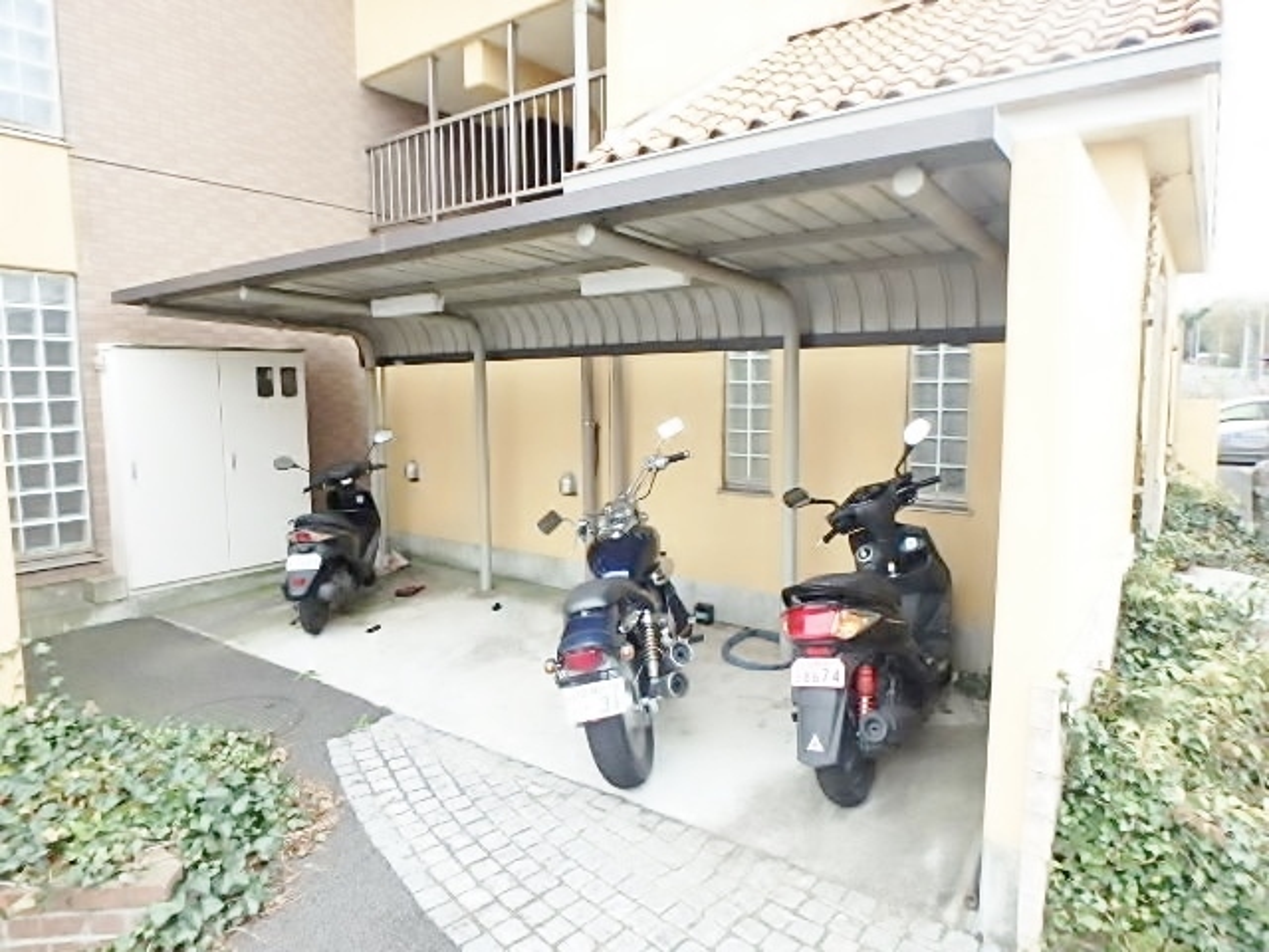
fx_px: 770
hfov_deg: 79.0
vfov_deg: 63.4
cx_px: 634
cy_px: 476
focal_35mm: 21
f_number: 3.5
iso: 500
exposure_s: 1/250
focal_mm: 3.7
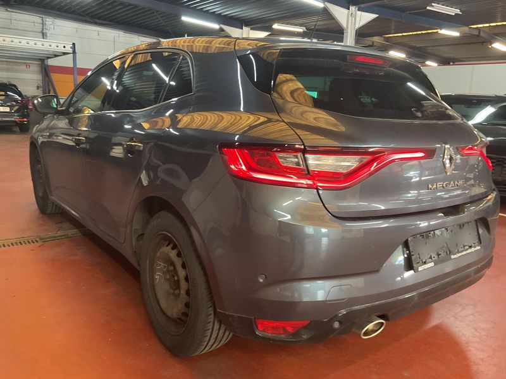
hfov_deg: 61.7
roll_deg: -4.9
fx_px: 424
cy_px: 190
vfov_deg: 48.2
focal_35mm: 29
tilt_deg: -10.8
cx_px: 253
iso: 250
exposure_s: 1/33
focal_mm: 3
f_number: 1.8
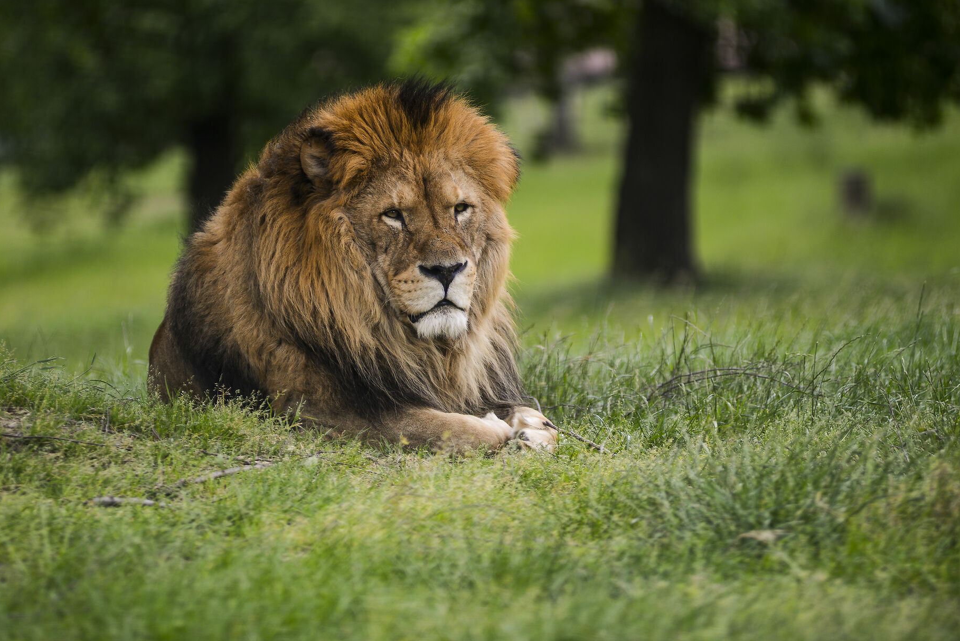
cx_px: 429
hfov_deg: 7.8
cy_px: 228
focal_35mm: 264
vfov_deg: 5.2
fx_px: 7043
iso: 100
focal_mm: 200
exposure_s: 1/500
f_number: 2.8
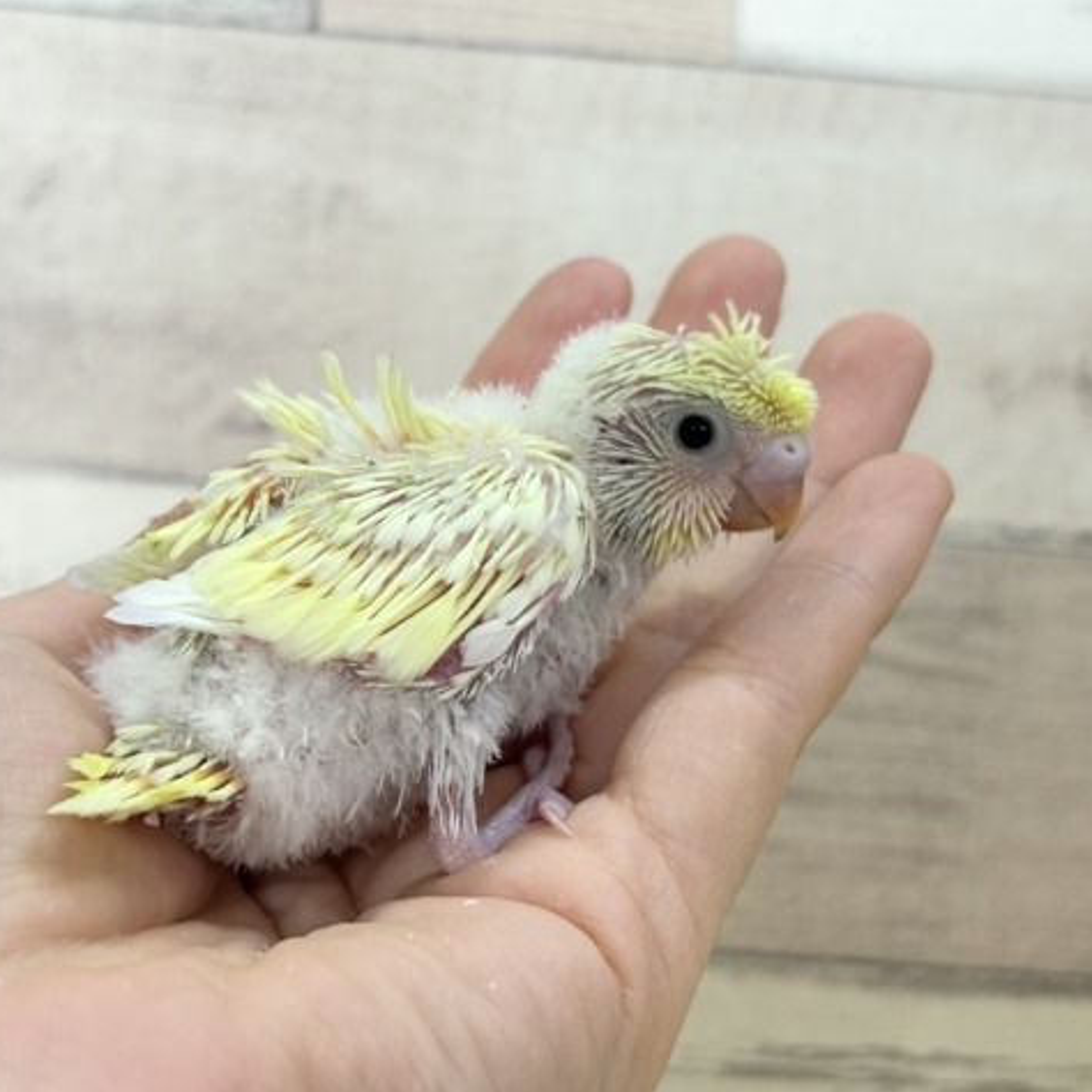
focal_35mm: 62
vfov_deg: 27.7
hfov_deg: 27.7
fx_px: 2213
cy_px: 544
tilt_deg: +1.7
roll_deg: -4.3
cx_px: 449
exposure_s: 1/50
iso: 40
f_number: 1.6
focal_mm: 5.96
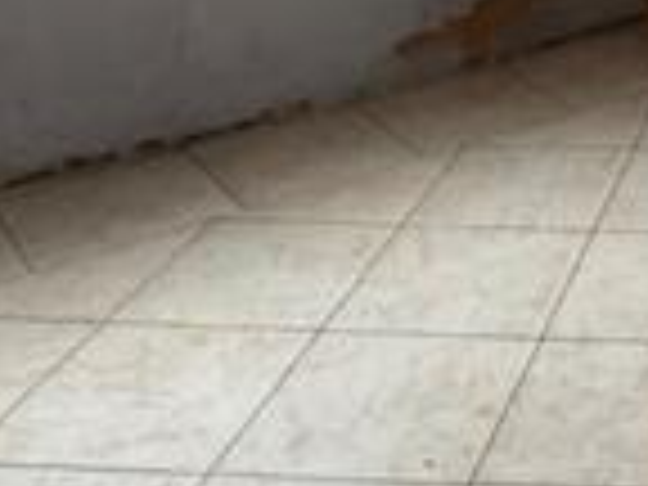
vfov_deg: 17.3
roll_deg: +1.5
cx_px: 855
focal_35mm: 78
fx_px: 1460
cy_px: -207
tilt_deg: -9.4
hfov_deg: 22.3
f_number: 2.2
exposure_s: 1/121
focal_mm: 2.22
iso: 250
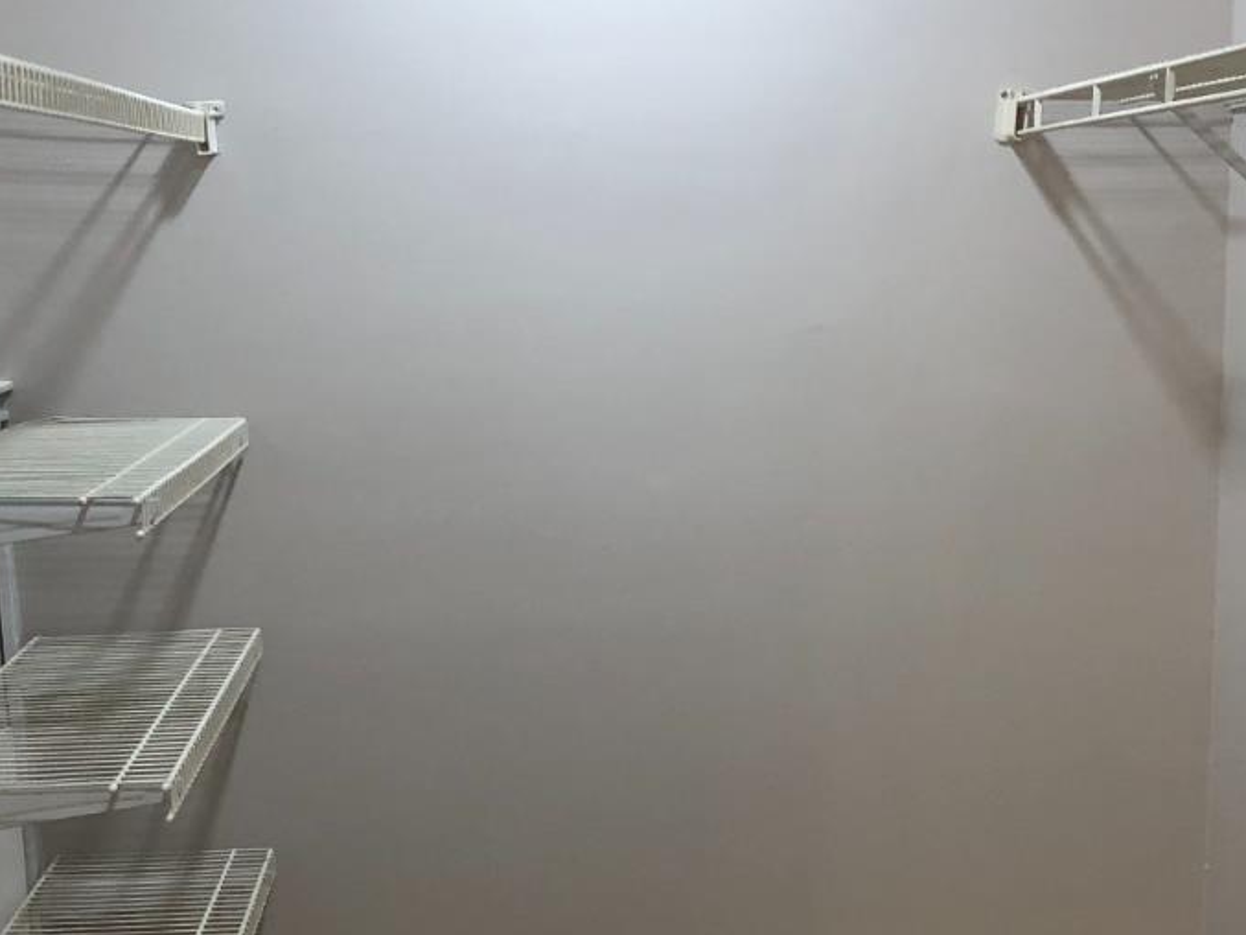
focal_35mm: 62
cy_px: 794
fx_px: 2232
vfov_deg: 23.2
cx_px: 686
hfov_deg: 31.2
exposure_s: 1/30
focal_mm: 3.99
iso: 40
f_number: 1.8
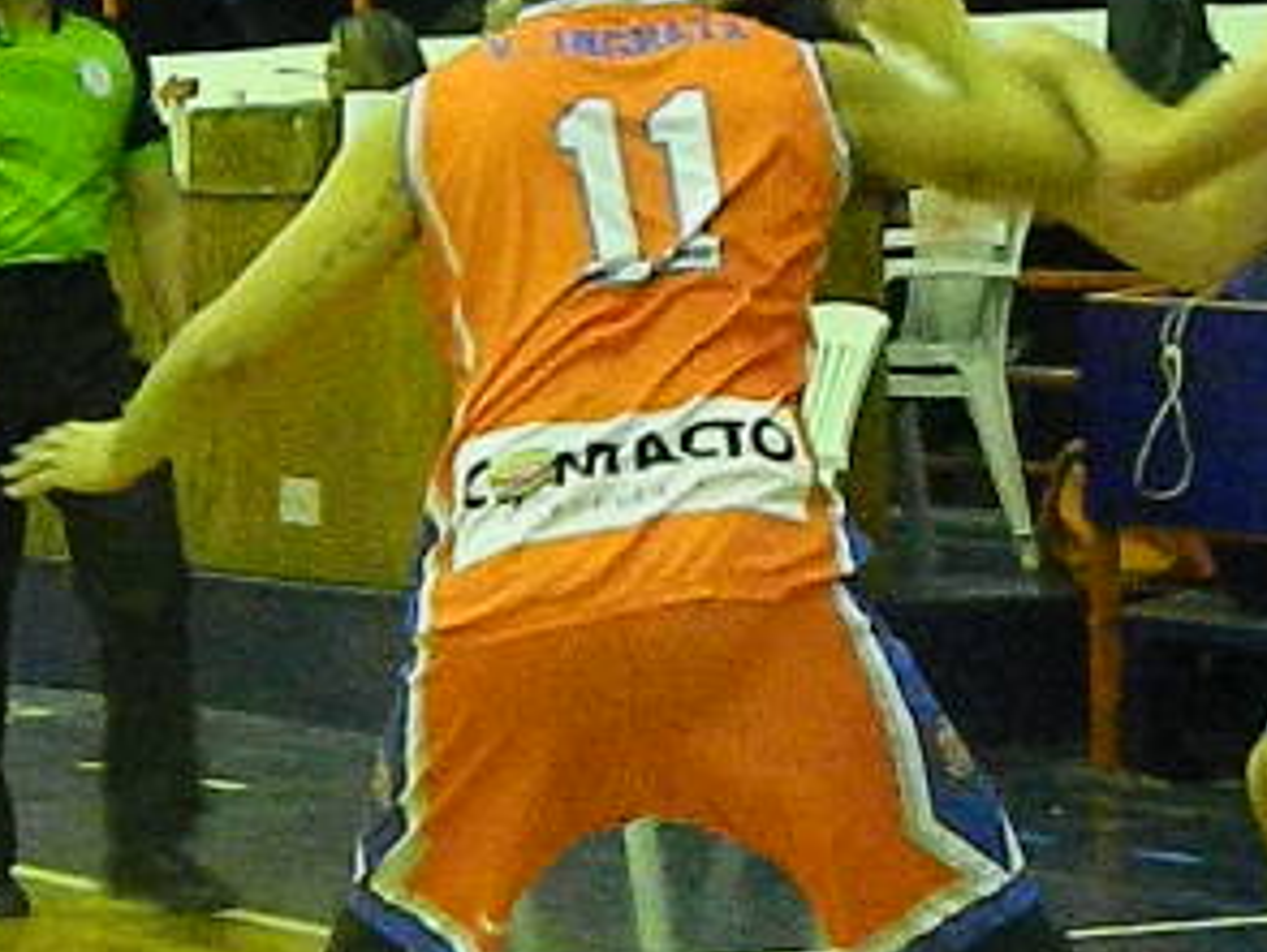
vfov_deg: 6.6
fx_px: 8205
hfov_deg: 8.8
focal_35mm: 224
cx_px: 866
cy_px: 556
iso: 2500
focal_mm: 18.6
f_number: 4.5
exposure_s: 1/60
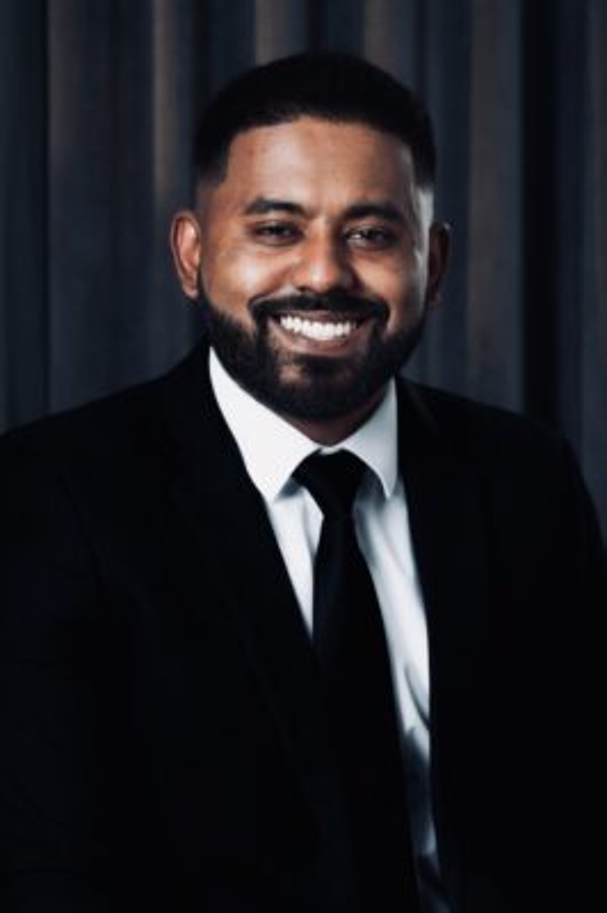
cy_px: 456
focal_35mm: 150
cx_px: 304
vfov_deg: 13.7
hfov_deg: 9.1
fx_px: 3800
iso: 200
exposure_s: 1/125
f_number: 10
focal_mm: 100
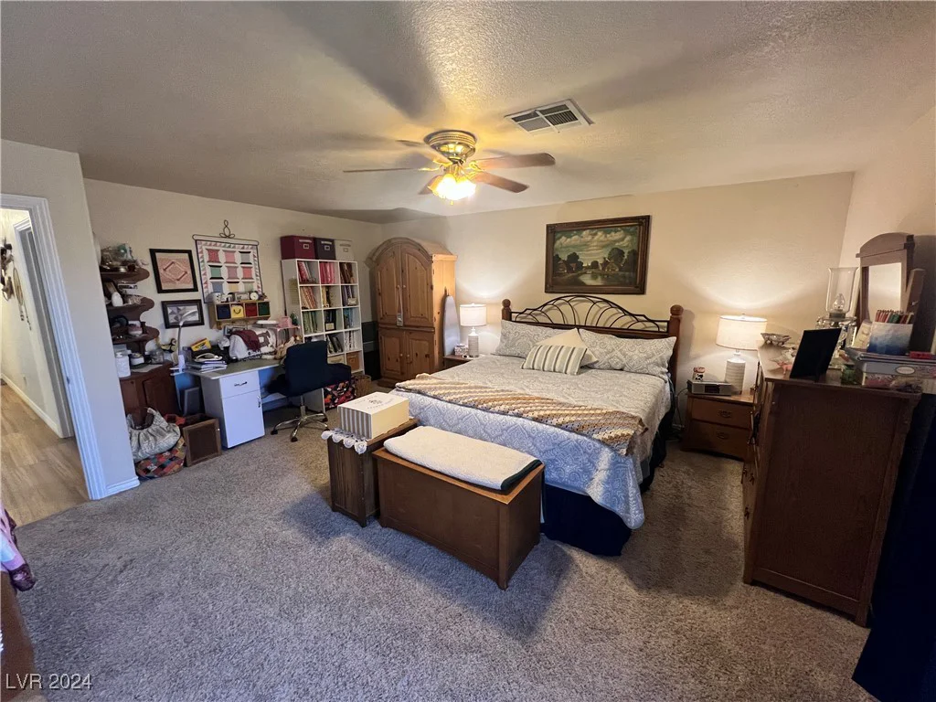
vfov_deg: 89.9
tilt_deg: -11.3
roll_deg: +0.1
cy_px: 351
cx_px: 468
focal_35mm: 13
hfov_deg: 106.2
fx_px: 352
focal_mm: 1.57
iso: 320
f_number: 1.8
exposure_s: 1/60
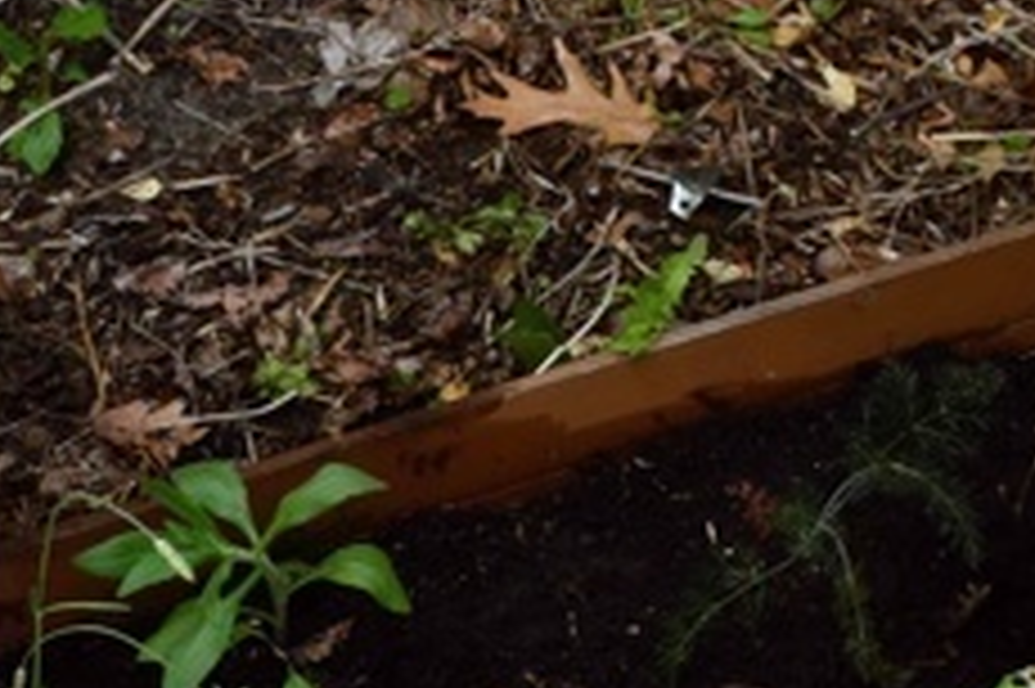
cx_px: 274
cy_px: 713
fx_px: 2700
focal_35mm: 94
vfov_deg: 14.3
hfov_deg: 21.5
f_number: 5.6
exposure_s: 1/160
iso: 200
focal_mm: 18
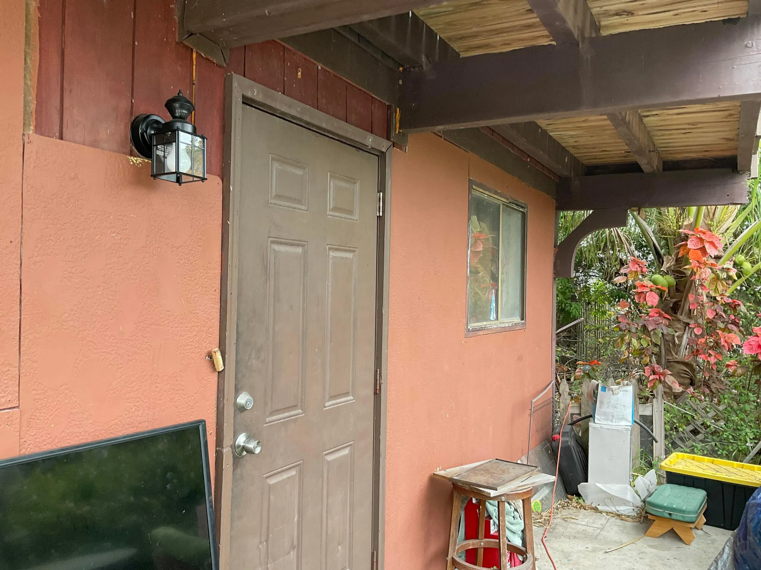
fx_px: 638
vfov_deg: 48.2
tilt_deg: +0.8
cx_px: 380
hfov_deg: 61.7
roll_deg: -1.8
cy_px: 285
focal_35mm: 29
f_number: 1.8
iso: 50
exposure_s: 1/122
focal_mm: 3
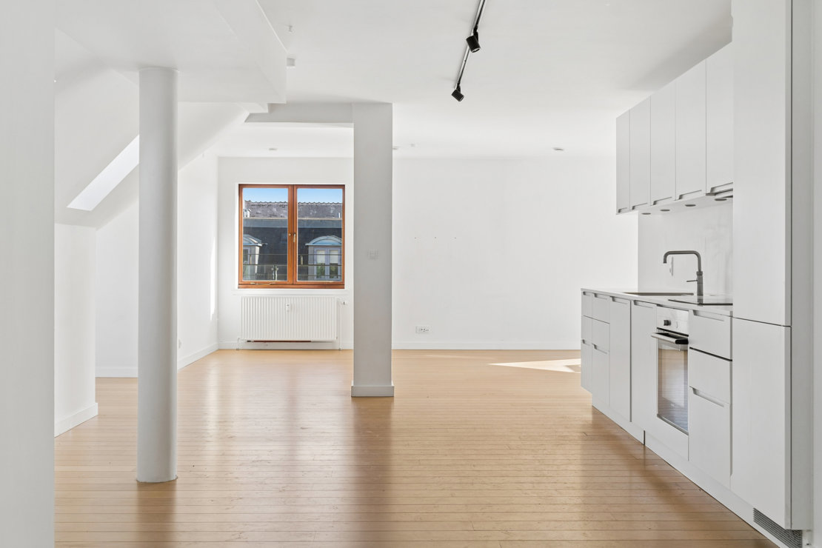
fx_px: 925
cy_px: 274
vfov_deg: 33.0
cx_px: 411
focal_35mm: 40
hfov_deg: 47.9
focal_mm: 27
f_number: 8
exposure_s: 1/80
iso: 100
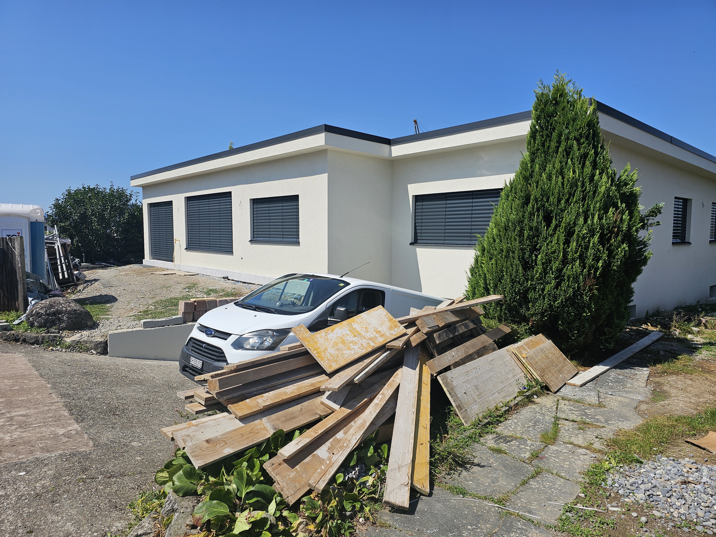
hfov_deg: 73.9
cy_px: 268
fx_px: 476
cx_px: 358
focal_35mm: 23
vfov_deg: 58.9
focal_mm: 6.3
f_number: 1.7
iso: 10
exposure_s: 1/1148
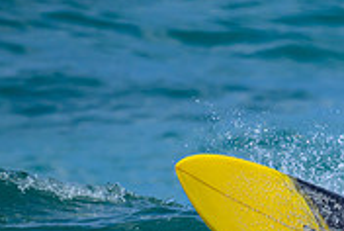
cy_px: 261
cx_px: 605
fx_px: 34400
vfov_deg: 0.4
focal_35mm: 3594
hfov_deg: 0.6
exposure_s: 1/2500
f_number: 6.3
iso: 400
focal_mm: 800
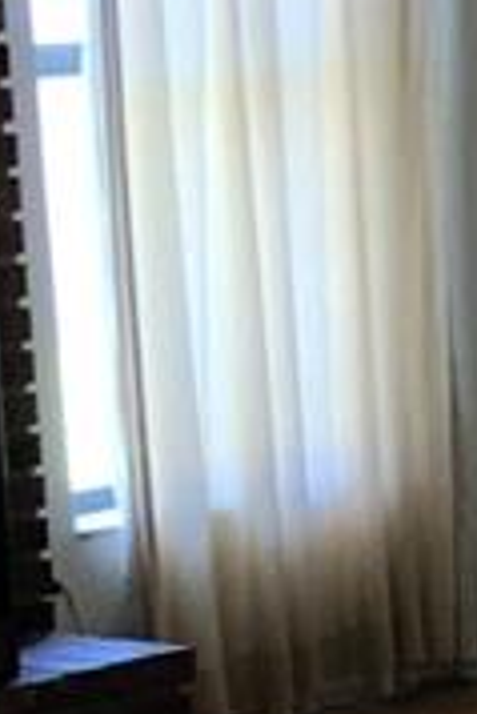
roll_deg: +1.6
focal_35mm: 196
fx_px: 3888
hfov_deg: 7.0
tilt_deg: -23.5
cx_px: 589
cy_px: 1633
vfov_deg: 9.5
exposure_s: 1/60
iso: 250
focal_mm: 3.99
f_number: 1.8
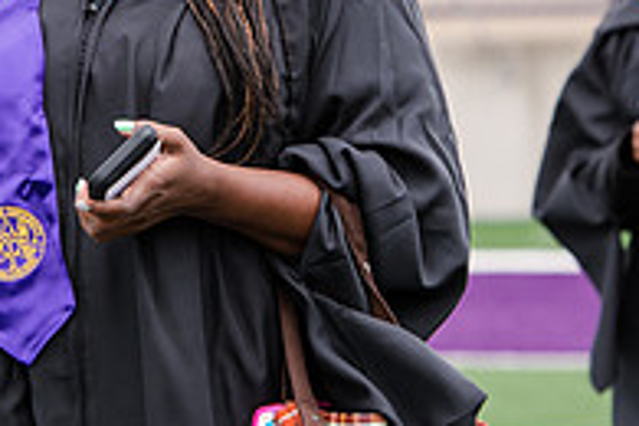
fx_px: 7383
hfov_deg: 5.0
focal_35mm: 416
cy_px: -31
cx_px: 108
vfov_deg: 3.3
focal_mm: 140
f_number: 5
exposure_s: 1/640
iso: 500
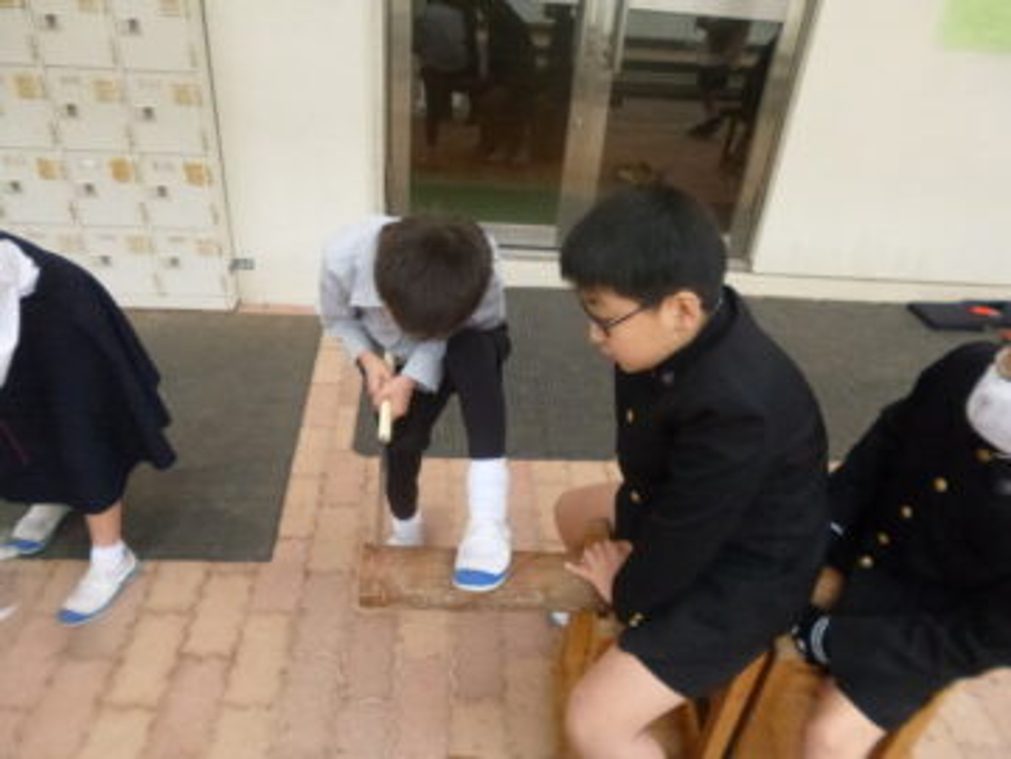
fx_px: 701
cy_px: 380
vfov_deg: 56.8
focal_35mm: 24
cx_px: 506
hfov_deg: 71.6
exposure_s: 1/1000
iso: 1600
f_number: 2.8
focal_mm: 4.3
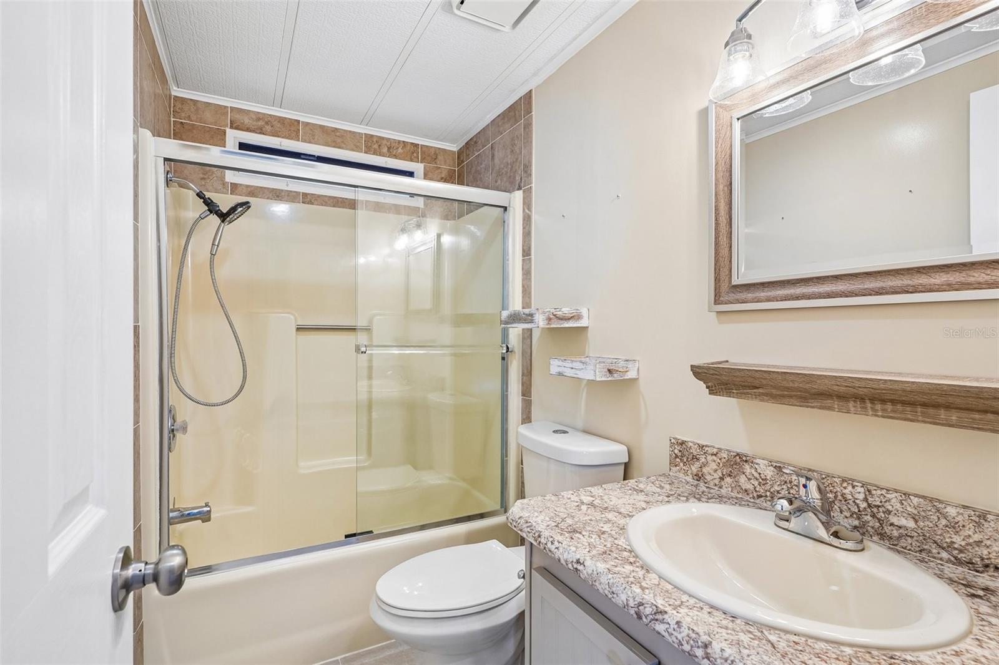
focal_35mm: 17
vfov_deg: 70.4
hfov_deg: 93.3
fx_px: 472
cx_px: 500
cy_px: 332
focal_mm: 17
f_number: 8
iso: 400
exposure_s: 1/15
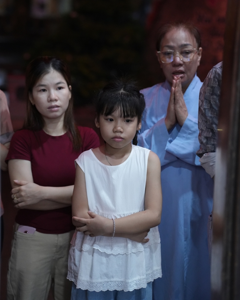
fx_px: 844
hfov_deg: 16.2
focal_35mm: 95
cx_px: 120
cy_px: 137
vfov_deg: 20.2
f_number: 2.8
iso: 5000
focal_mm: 84
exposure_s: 1/125
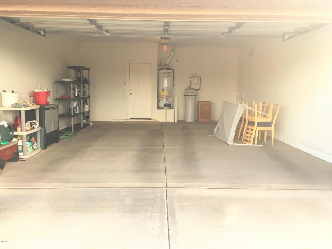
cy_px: 124
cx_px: 166
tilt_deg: -7.7
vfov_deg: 48.2
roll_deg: -0.7
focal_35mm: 29
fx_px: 278
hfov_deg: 61.7
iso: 25
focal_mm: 4.15
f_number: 2.2
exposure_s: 1/60
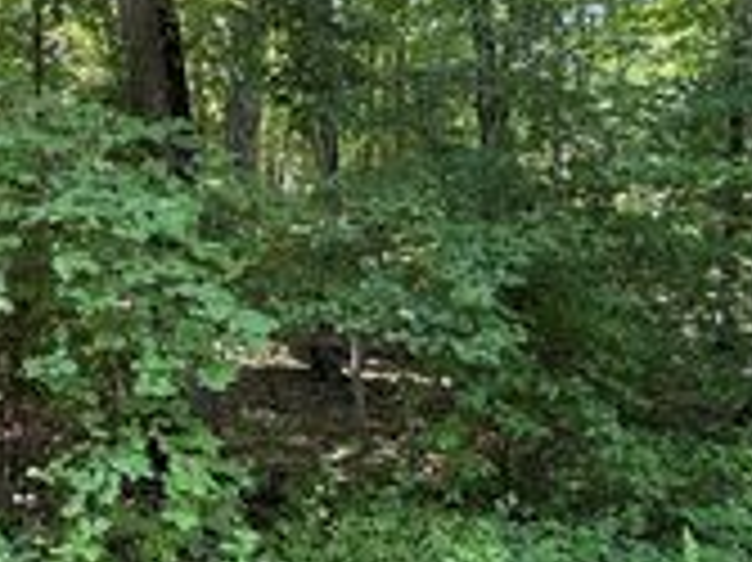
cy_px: 344
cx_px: 95
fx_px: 912
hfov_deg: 41.7
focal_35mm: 42
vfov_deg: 34.2
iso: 125
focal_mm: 2.22
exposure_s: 1/121
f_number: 2.2
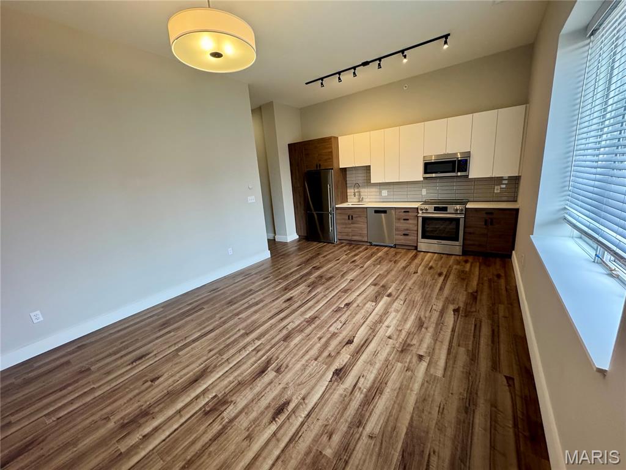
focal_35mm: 14
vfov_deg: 85.7
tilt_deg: -13.6
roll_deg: +4.3
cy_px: 235
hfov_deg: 102.1
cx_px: 313
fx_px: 253
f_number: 2.2
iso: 320
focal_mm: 2.22
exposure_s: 1/120
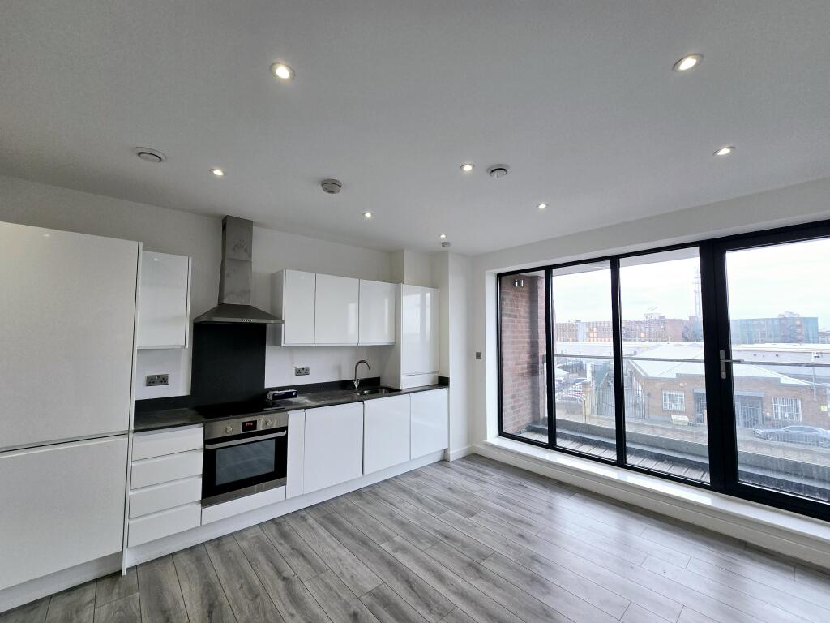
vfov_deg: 89.9
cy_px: 312
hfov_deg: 106.2
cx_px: 415
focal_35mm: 13
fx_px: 312
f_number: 2.2
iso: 50
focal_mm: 2.2
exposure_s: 1/139
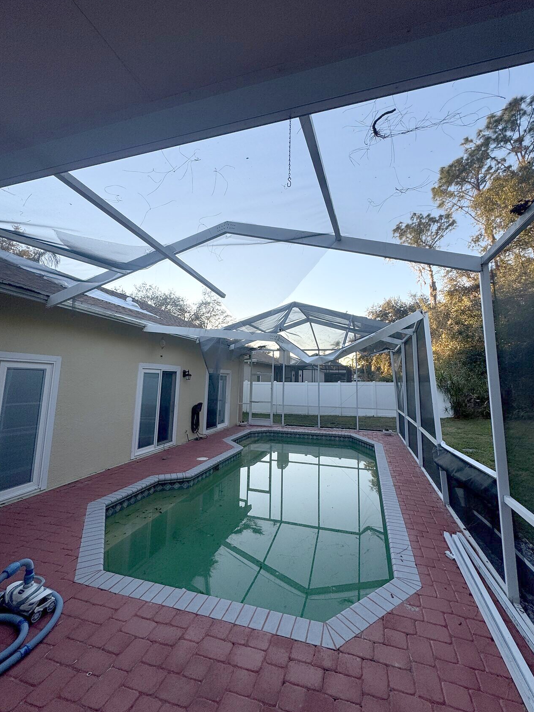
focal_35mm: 15
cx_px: 278
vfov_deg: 98.1
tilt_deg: +8.9
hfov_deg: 81.7
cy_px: 336
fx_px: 309
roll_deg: -2.5
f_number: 2.2
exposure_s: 1/445
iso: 40
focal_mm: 2.22
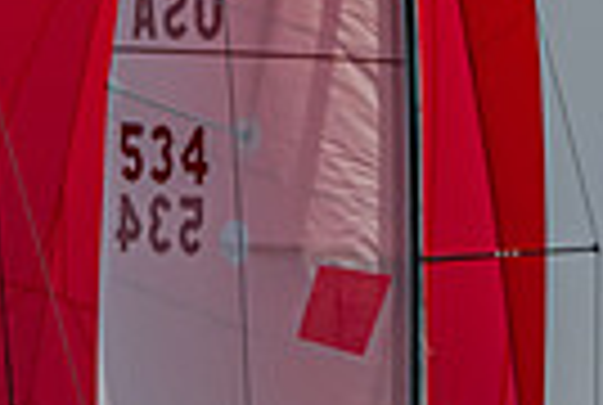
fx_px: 29965
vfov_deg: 0.8
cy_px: 909
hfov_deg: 1.2
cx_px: -651
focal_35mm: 1785
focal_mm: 290
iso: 400
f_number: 6.3
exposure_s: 1/4000
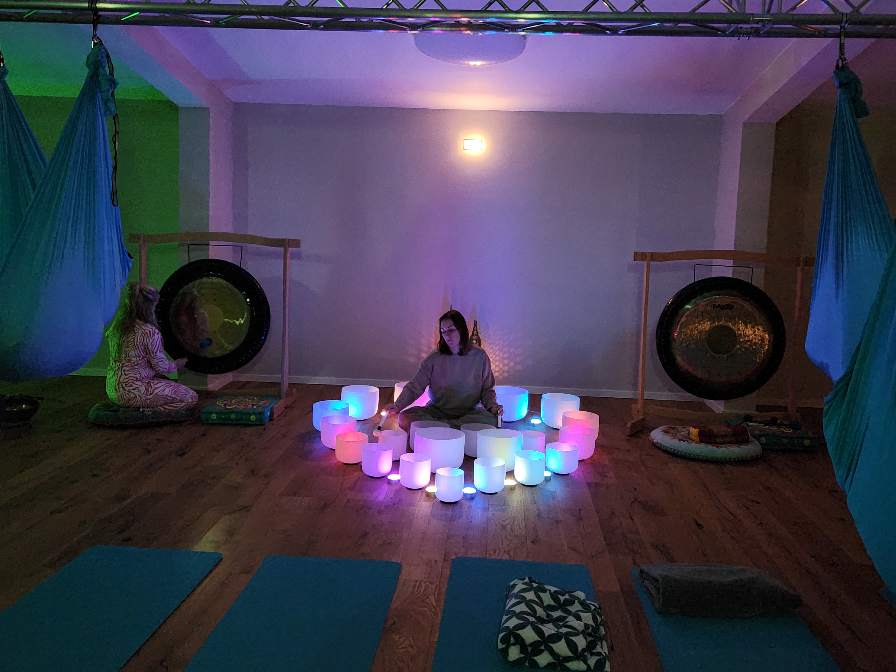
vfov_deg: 45.3
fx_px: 802
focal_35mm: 31
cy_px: 292
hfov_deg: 58.3
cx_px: 449
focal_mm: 5.4
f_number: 1.8
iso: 1600
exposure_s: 1/25
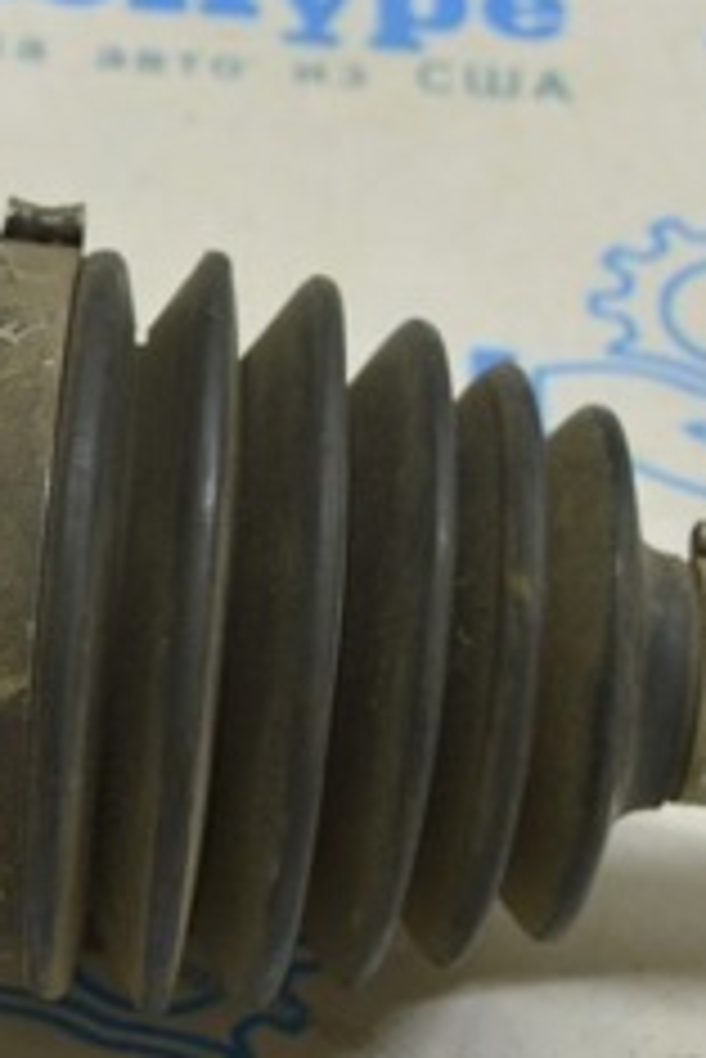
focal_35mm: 147
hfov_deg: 9.0
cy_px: 597
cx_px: -450
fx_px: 4318
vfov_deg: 14.0
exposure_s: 1/25
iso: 400
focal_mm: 36
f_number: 5.6
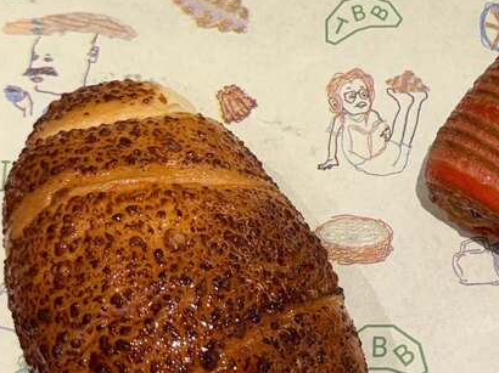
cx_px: 427
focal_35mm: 82
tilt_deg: -73.5
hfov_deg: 23.4
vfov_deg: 18.0
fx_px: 1181
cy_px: 225
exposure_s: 1/100
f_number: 1.78
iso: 100
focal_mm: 6.76
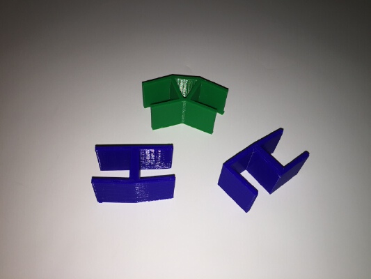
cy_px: 140
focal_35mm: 29
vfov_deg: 48.2
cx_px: 186
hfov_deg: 61.6
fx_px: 311
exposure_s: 1/100
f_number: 2.2
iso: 32
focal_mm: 4.15
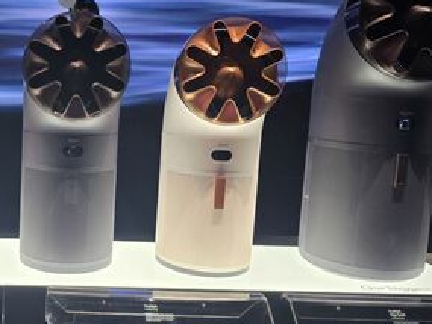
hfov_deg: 40.7
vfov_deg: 32.9
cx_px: 71
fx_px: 549
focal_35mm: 44
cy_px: 162
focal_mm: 6.3
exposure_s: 1/82.1
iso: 250
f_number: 1.7
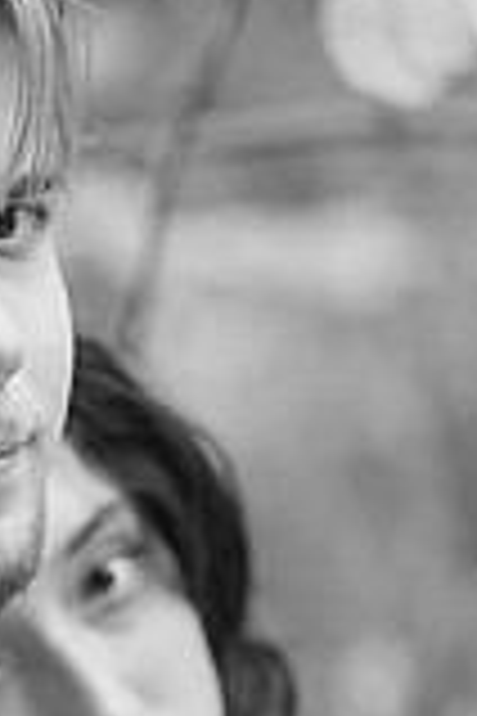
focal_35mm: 241
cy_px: 734
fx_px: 4790
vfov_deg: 8.5
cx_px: -153
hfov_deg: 5.7
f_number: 1.8
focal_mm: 85
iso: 400
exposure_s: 1/400
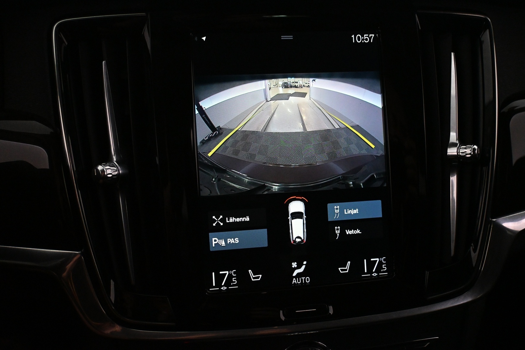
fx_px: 448
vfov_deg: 42.6
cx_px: 262
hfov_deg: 60.7
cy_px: 175
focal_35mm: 31
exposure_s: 1/160
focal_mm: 20.5
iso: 4000
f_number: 3.8
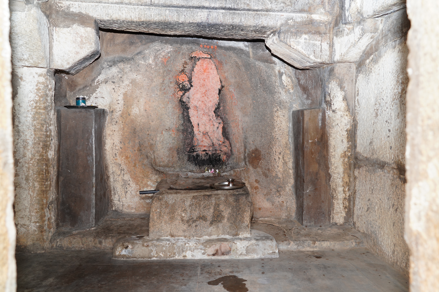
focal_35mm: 30
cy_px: 146
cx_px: 220
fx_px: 366
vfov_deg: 43.6
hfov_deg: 61.9
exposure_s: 1/160
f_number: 5.6
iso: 640
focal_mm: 30
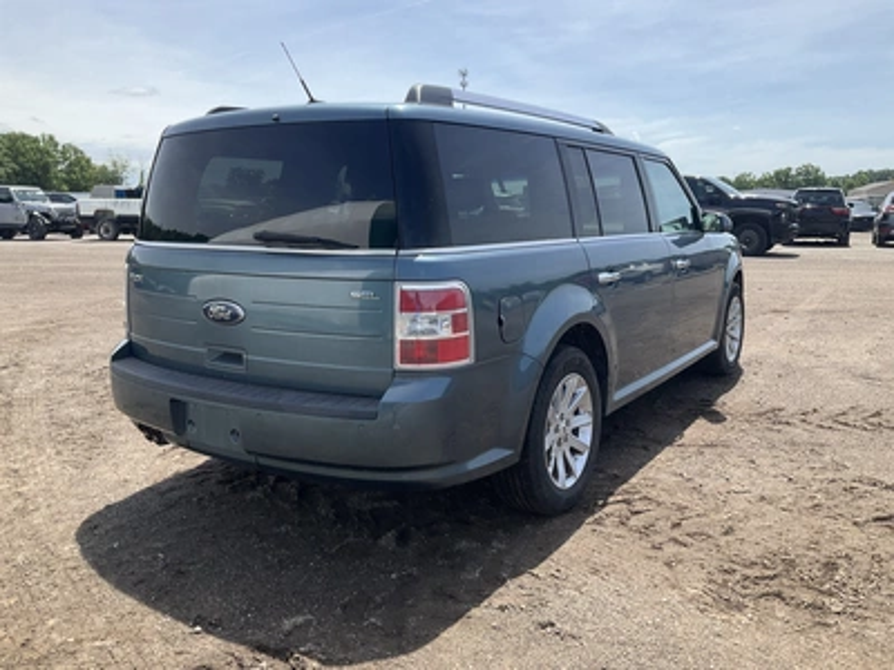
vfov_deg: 48.2
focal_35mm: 29
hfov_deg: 61.7
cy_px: 335
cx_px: 447
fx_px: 749
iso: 25
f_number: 1.8
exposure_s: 1/1055
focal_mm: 3
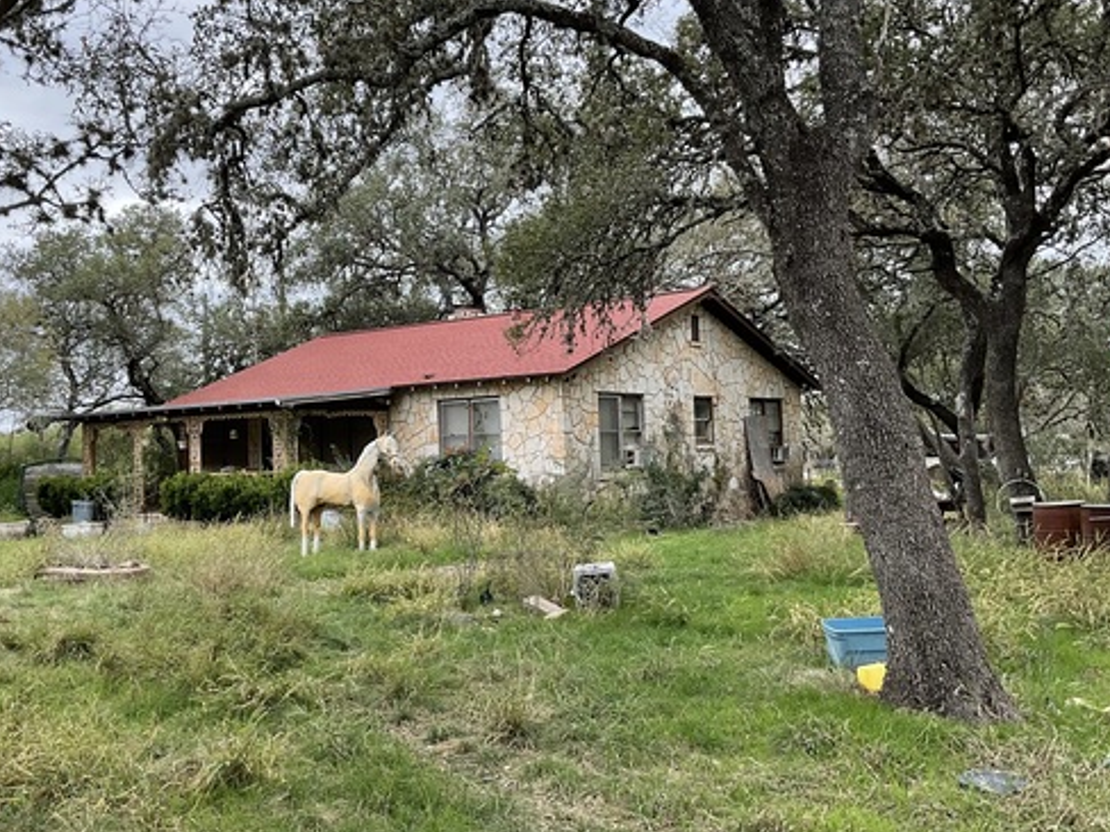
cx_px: 446
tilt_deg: +1.8
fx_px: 1219
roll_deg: +1.0
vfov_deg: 37.7
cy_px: 405
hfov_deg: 48.7
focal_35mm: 38
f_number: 1.8
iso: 16
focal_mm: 3
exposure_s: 1/129
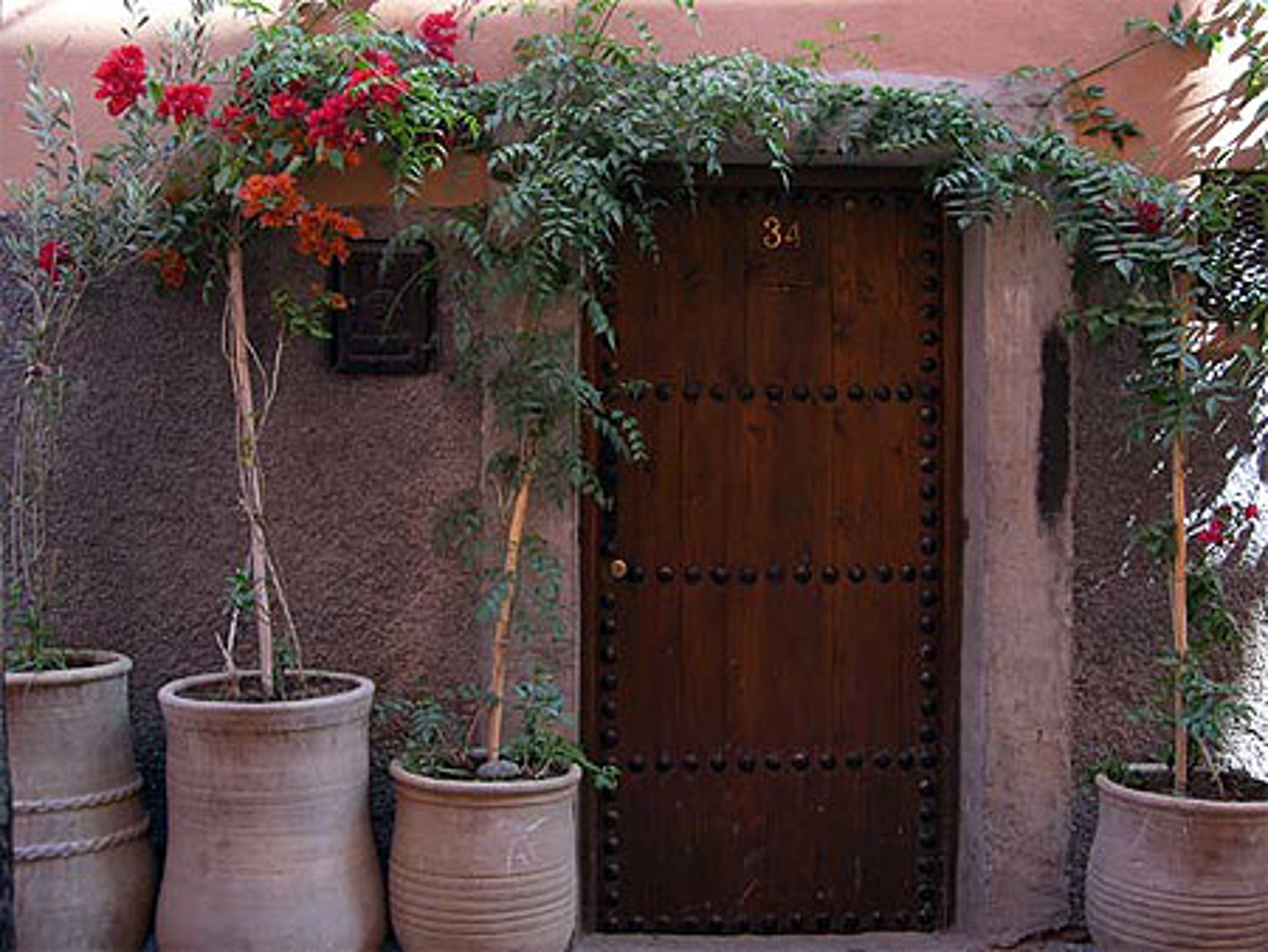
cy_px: 476
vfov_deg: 37.8
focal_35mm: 38
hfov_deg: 49.0
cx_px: 634
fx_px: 1393
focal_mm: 8
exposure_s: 1/69.5
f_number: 2.8
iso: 100
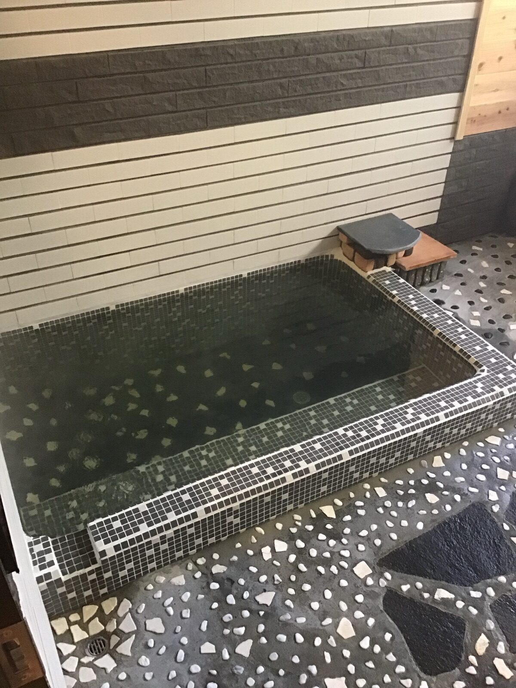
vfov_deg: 58.4
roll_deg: -0.5
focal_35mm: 31
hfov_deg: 45.4
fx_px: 616
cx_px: 258
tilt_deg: -36.0
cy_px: 344
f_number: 2.4
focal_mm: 3.3
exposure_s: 1/15
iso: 200
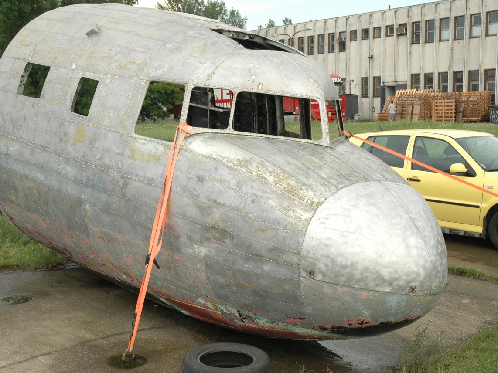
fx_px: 684
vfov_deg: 30.5
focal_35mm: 48
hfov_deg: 39.9
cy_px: 186
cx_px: 216
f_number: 7.1
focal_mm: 29
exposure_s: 1/200
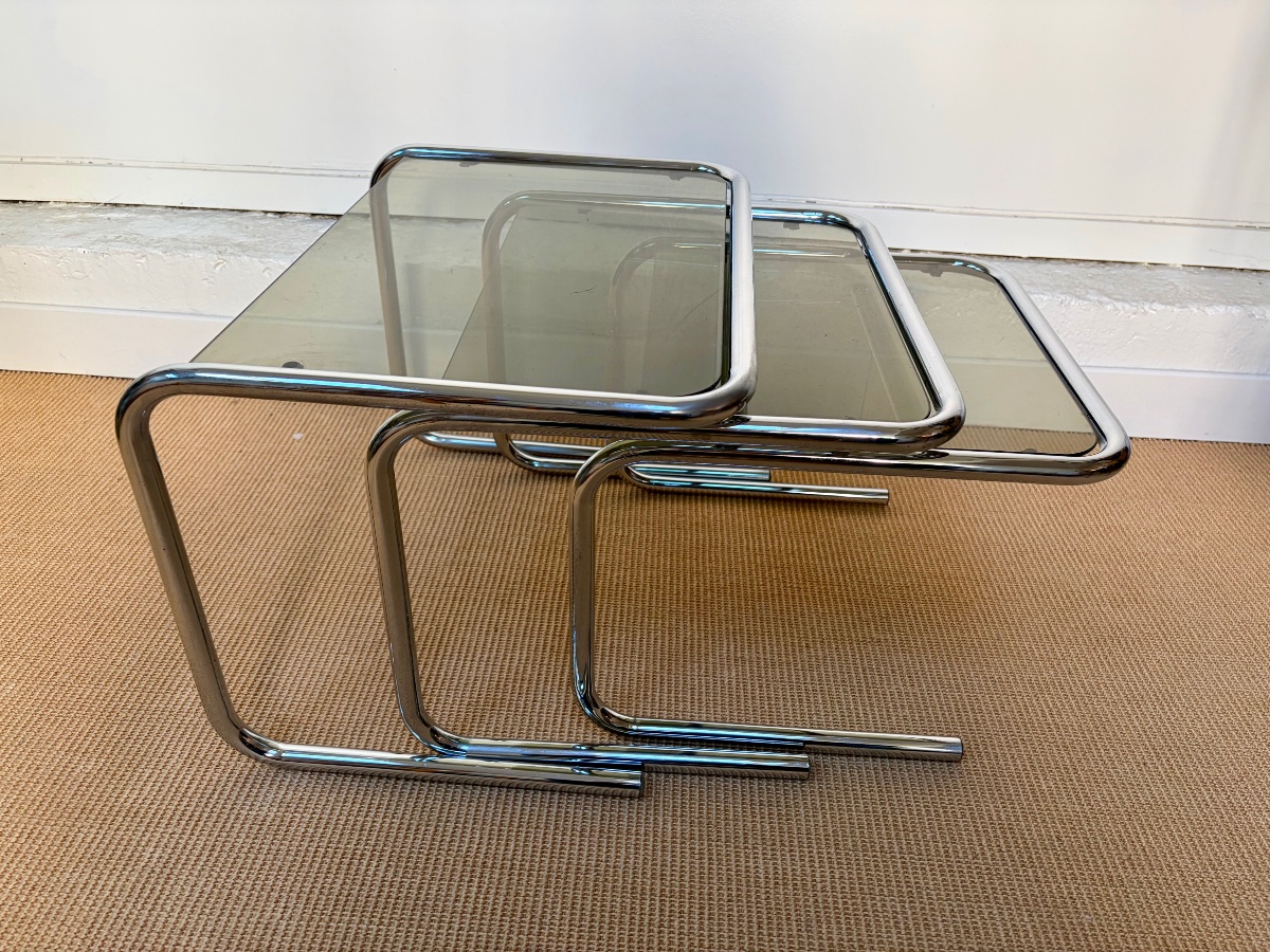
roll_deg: +1.5
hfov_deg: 67.3
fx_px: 954
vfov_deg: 53.1
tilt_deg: -30.3
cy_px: 476
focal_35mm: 26
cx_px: 635
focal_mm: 5.96
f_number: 1.6
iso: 125
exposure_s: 1/60
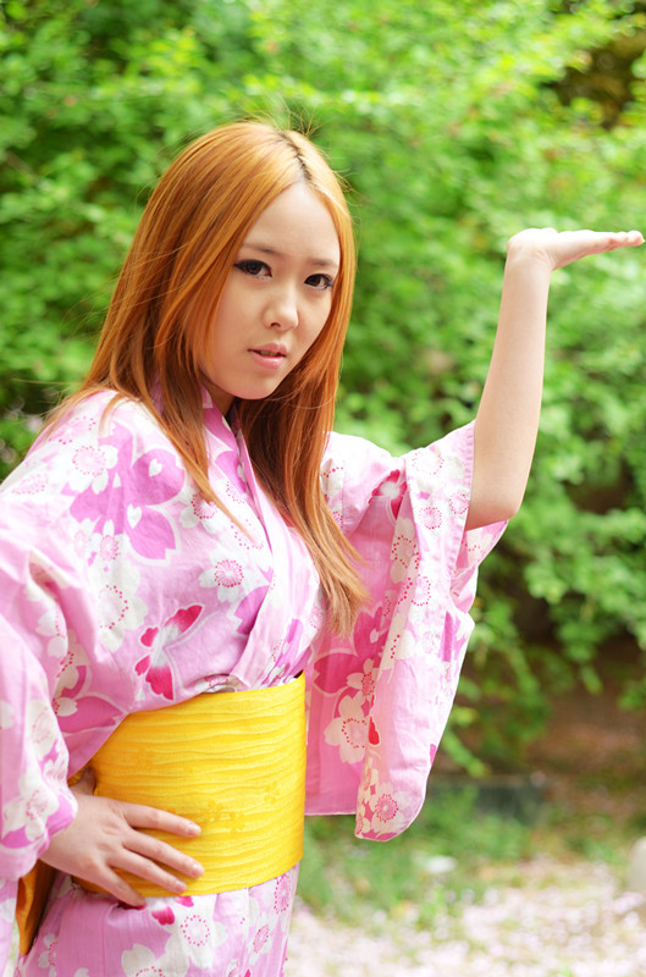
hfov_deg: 18.1
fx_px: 2030
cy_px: 488
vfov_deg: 27.1
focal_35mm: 75
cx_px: 323
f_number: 2.5
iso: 125
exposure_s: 1/80
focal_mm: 50
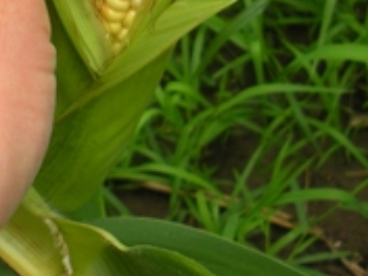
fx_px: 1308
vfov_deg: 11.9
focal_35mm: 123
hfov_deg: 16.0
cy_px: -29
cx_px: 121
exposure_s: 1/125
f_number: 3.5
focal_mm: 6.3
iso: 64
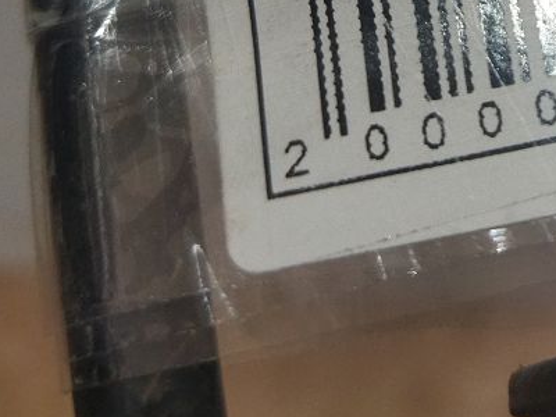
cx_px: 563
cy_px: -189
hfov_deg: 23.1
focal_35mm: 81
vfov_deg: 16.7
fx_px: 1301
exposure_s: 1/100
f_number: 1.79
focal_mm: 4.71
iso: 182
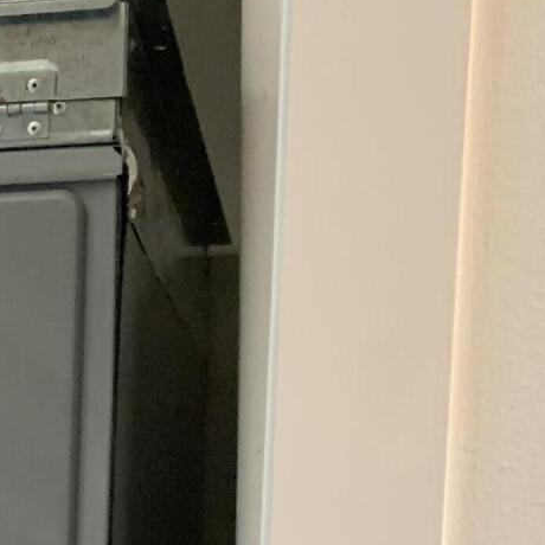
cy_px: 848
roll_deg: -0.2
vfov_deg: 15.8
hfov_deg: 16.2
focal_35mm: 100
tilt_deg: -8.6
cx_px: -231
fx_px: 1781
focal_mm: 4.25
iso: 250
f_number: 1.8
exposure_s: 1/60
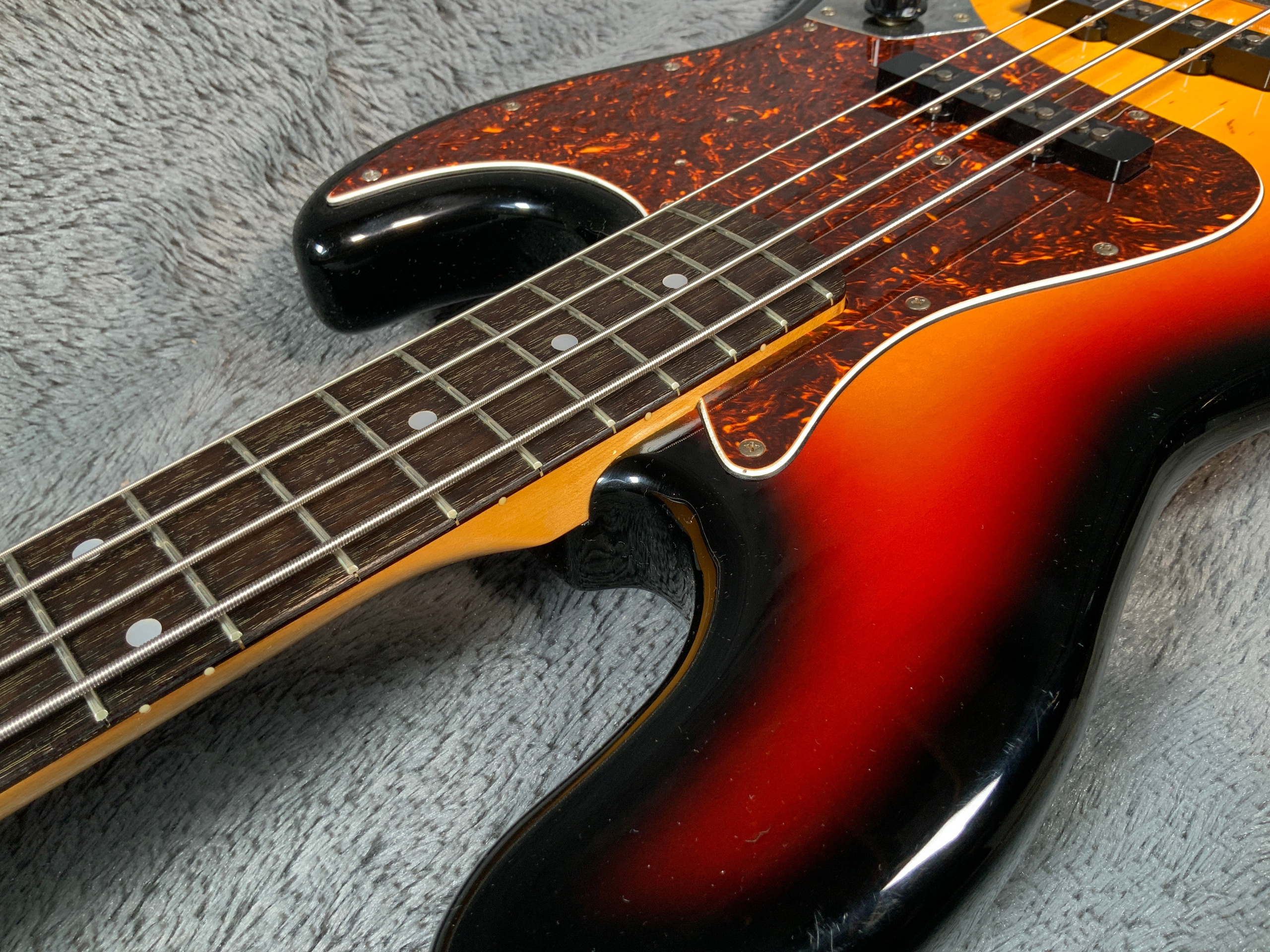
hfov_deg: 61.7
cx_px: 635
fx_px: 1064
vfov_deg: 48.2
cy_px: 476
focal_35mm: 29
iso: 64
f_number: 1.8
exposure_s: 1/62
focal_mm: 3
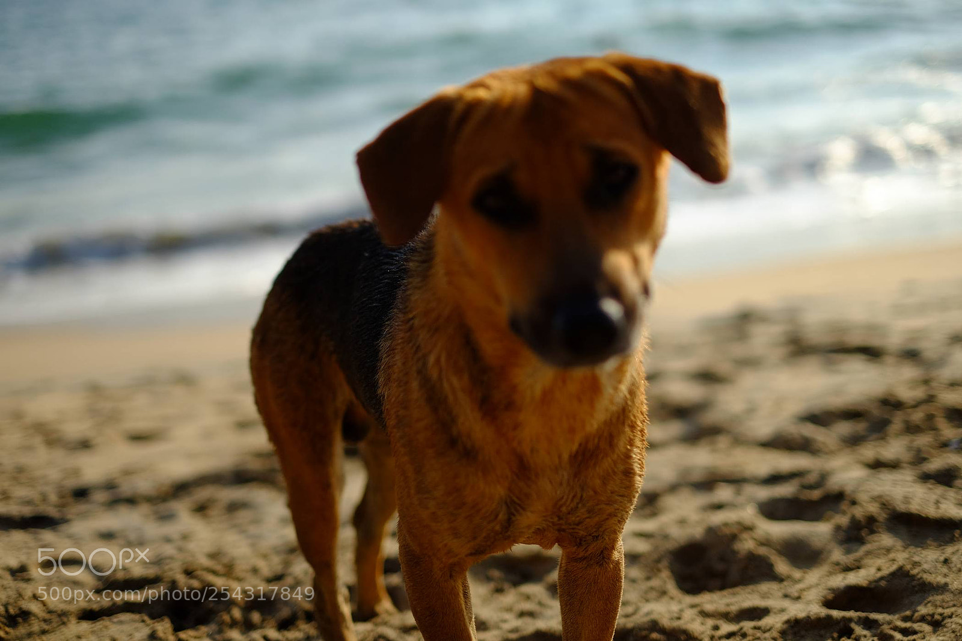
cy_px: 320
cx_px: 481
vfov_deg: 25.5
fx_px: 1416
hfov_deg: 37.5
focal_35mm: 53
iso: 200
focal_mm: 35
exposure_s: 1/10500
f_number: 1.6
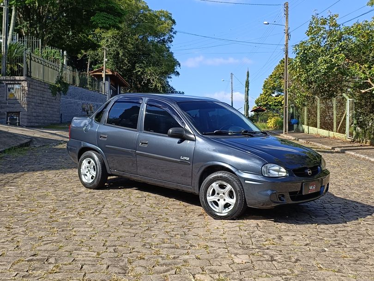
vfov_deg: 53.1
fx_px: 281
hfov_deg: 67.3
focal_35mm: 26
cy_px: 140
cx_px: 187
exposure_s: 1/1145
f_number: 1.5
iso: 64
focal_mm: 4.94
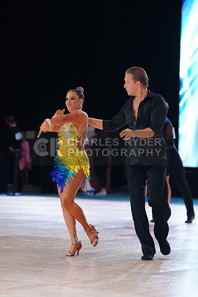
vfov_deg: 15.4
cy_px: 148
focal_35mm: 133
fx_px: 1097
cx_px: 99
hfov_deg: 10.3
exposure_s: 1/400
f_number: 2.8
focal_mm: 133
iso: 1250
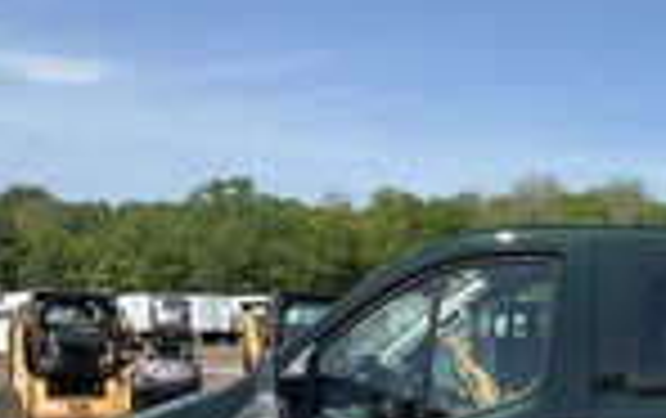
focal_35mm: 83
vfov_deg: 15.5
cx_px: 819
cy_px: 436
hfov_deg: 22.7
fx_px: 1509
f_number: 1.8
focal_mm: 3
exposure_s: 1/1626
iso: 25
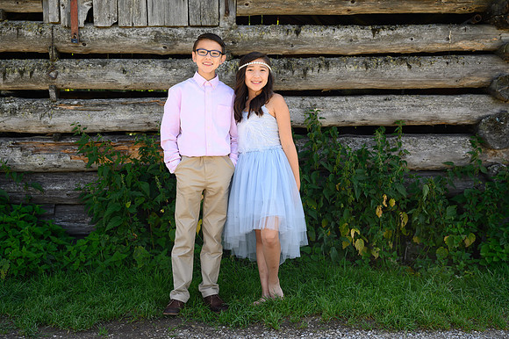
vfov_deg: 30.5
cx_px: 254
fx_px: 622
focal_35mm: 44
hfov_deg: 44.5
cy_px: 170
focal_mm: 44
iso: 160
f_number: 5
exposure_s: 1/80
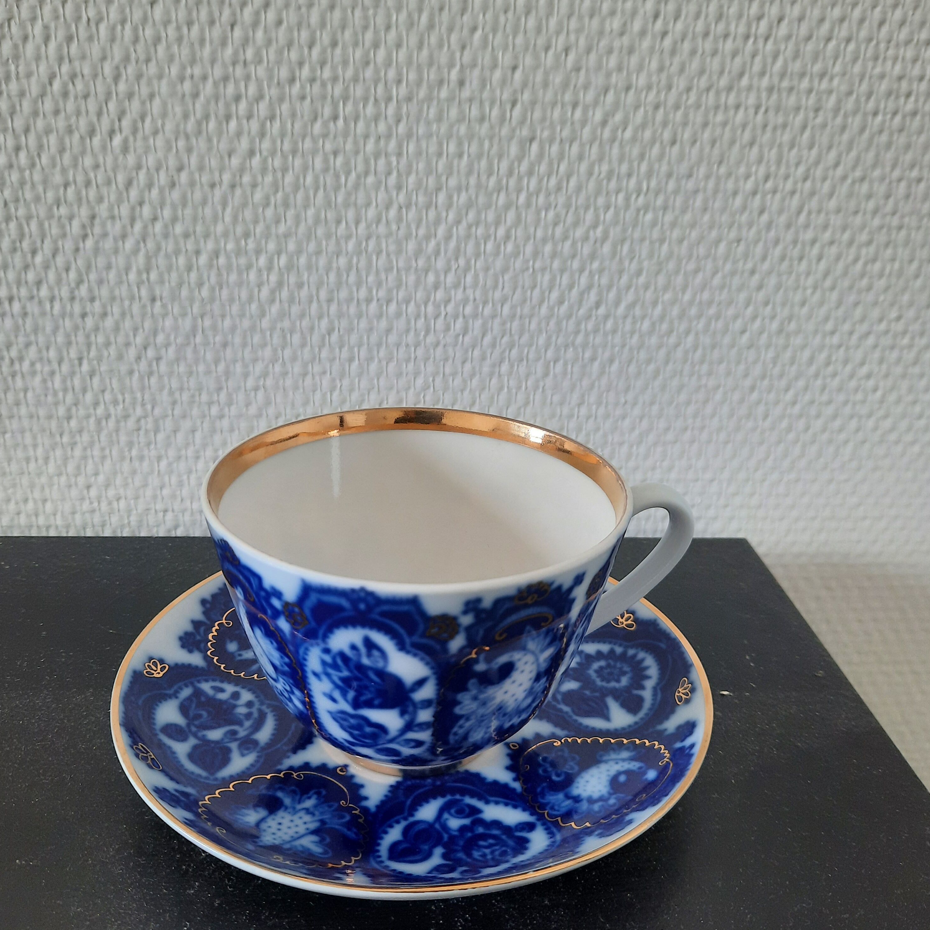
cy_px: 493
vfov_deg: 54.0
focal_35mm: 30
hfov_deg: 54.0
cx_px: 465
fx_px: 912
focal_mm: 4.6
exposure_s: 1/50
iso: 80
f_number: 2
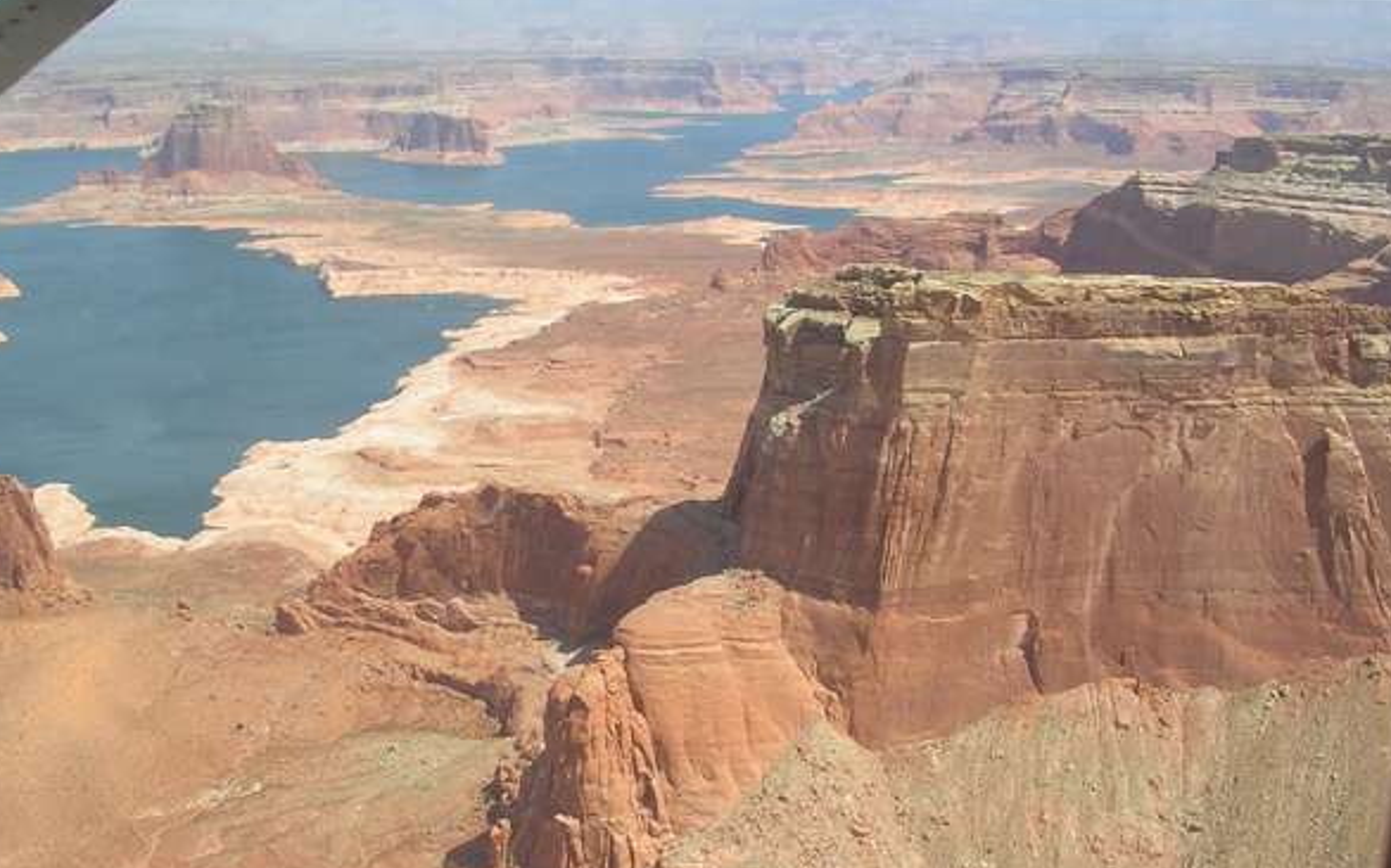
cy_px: 512
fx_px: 1668
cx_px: 722
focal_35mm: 44
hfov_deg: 45.3
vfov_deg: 29.1
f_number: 5.6
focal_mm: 5.8
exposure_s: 1/280
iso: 50
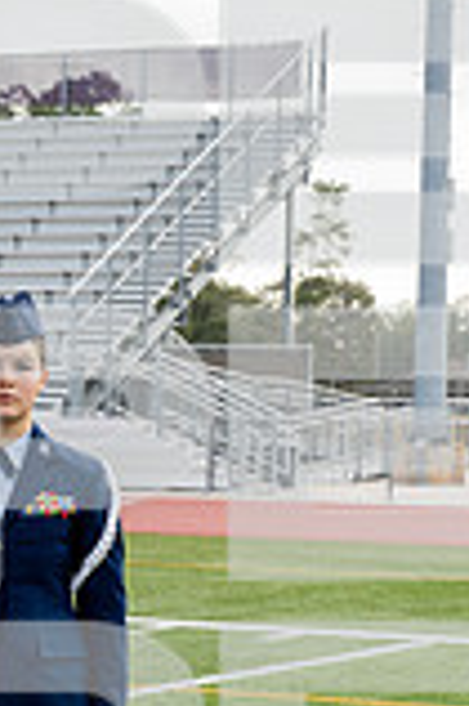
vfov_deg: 13.3
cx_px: -134
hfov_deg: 8.8
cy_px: 447
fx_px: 3016
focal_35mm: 154
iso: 320
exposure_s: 1/200
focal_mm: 54
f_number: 7.1
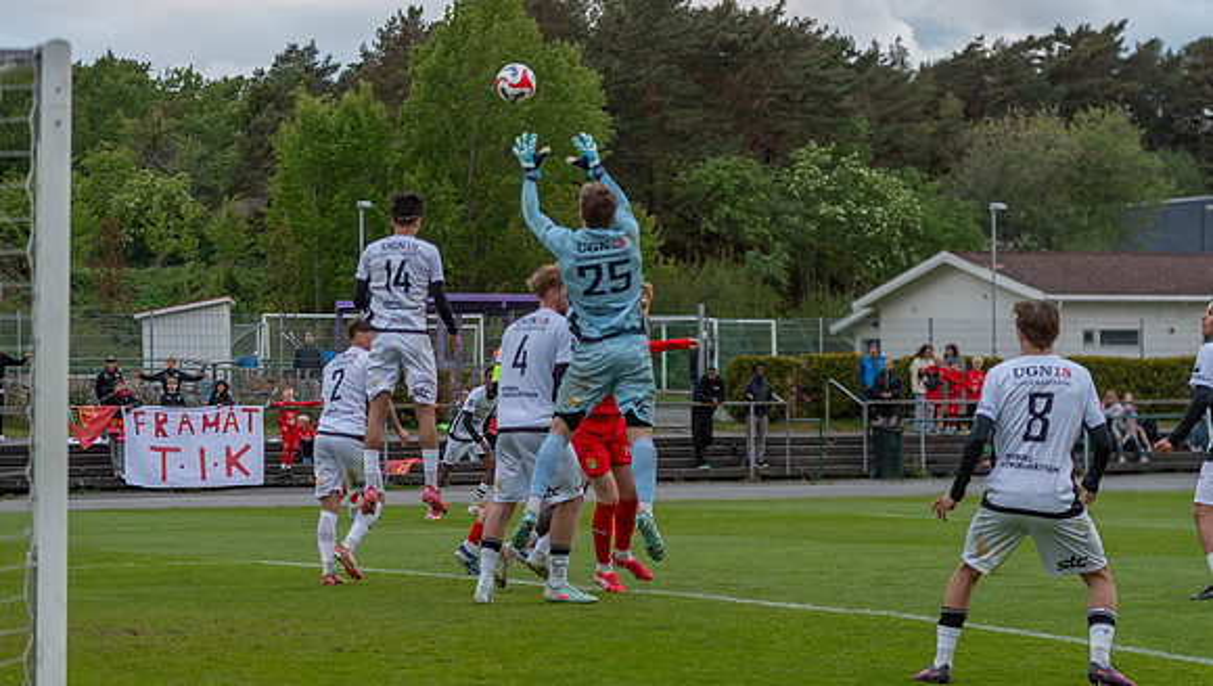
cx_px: 661
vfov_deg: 10.4
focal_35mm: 117
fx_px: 3768
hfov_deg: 18.3
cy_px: 395
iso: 640
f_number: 3.2
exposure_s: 1/800
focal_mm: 86
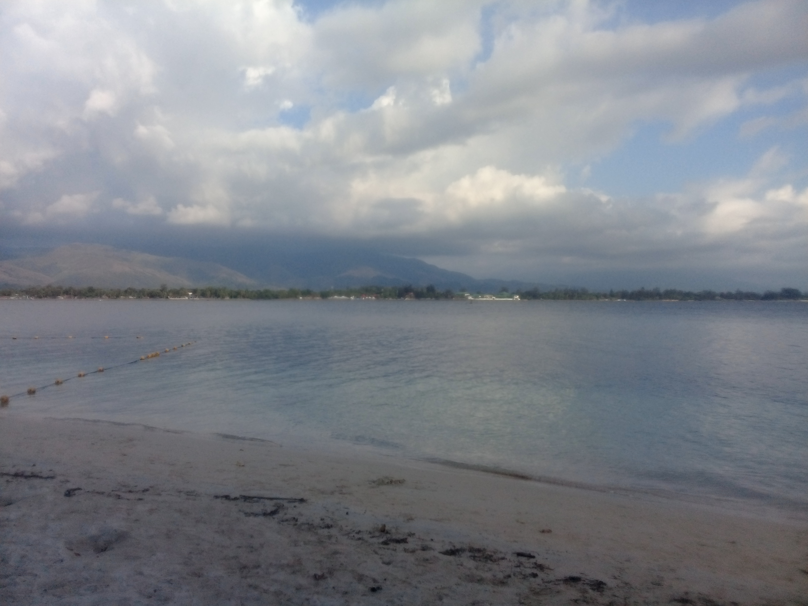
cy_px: 303
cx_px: 404
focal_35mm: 31
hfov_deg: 58.4
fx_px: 724
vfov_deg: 45.4
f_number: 2.2
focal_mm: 3.3
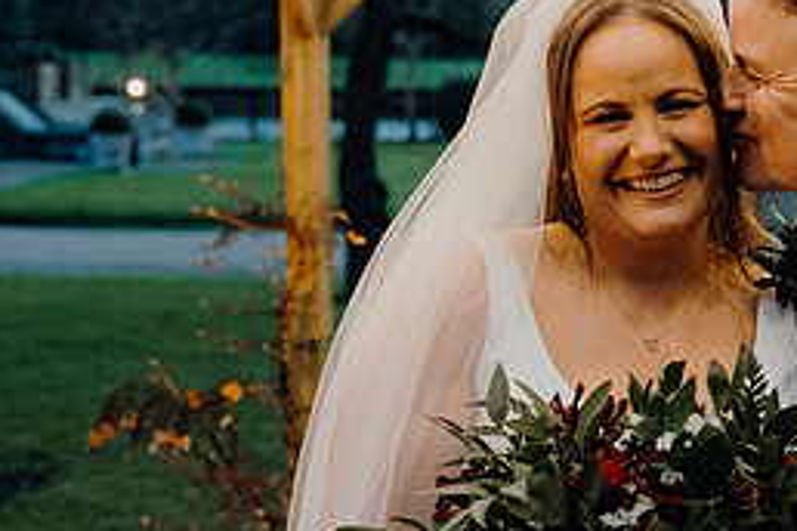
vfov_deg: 16.8
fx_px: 1793
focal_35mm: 81
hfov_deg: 23.7
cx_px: 837
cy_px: 221
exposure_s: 1/160
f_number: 3.5
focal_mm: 36
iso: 5000
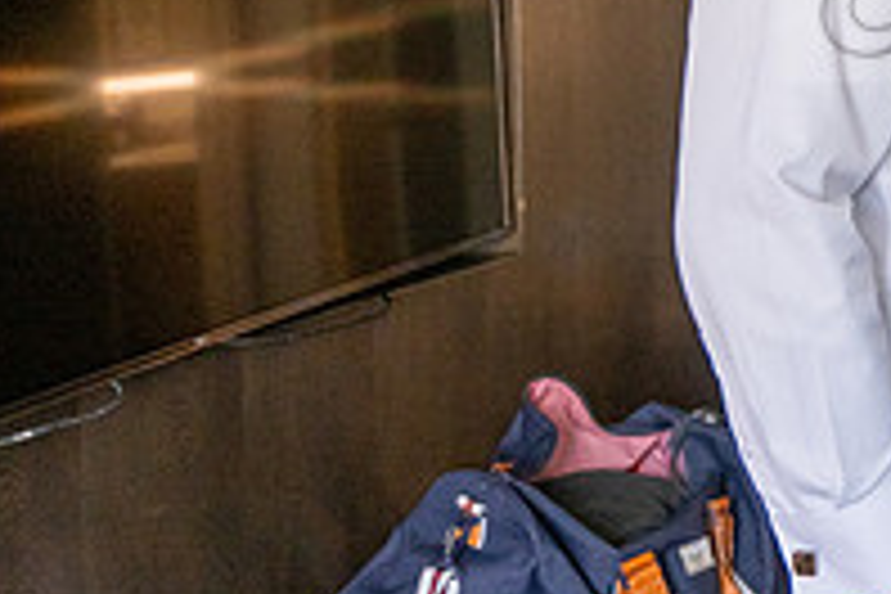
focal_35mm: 79
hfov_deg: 22.7
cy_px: -25
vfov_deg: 16.8
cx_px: 1174
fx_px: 1955
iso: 1250
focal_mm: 27
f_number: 3.2
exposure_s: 1/200
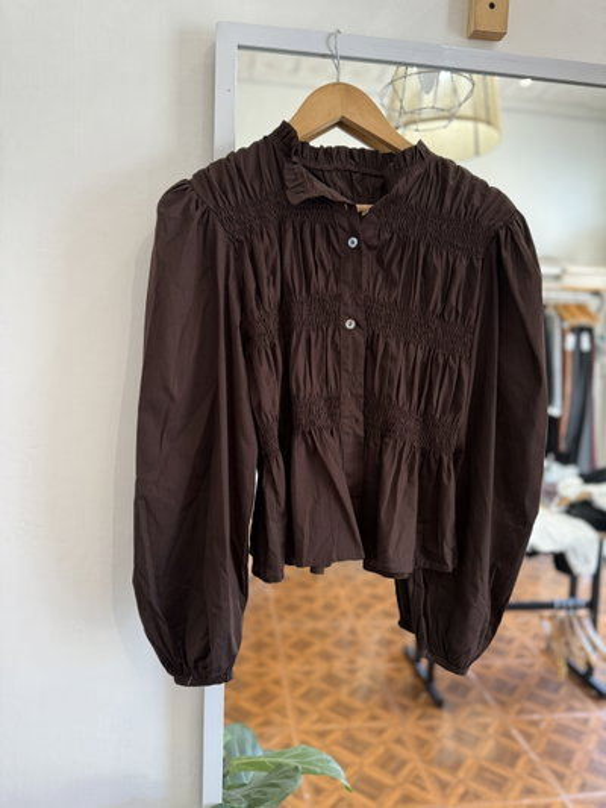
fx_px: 560
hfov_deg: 56.8
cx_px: 303
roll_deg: -2.5
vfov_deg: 71.6
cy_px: 404
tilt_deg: -4.5
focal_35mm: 24
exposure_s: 1/103
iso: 200
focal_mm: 6.76
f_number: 1.78
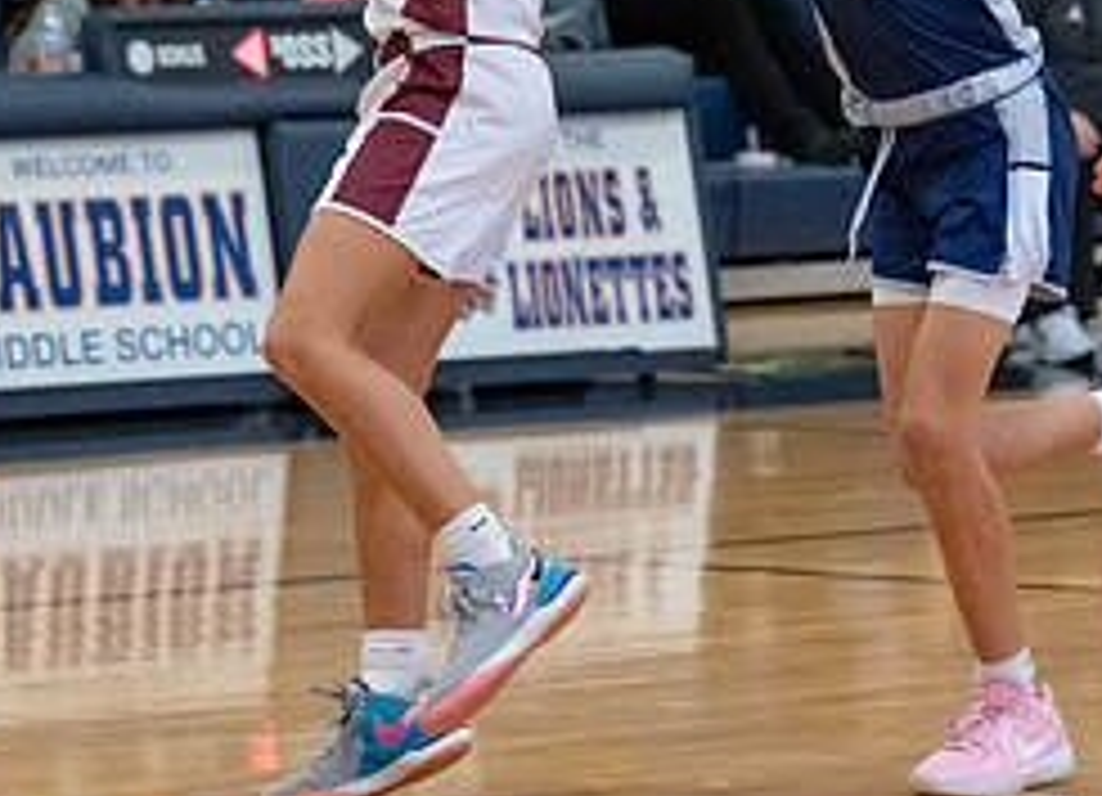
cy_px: -146
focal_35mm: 304
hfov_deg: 6.6
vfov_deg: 4.8
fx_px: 9551
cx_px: 323
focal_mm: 95
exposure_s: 1/1000
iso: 4000
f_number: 2.8
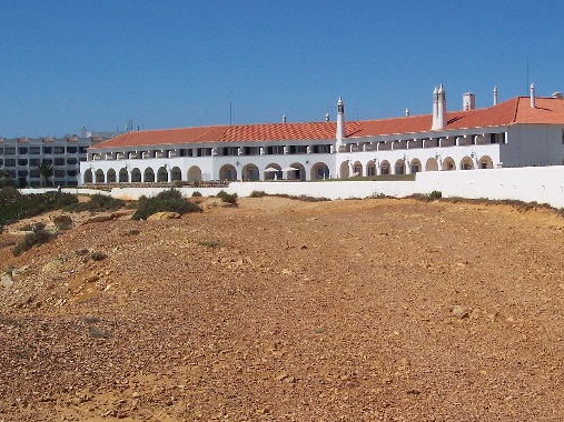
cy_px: 157
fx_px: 977
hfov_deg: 32.0
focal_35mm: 60
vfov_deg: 24.3
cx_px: 360
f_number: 4.8
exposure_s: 1/1000
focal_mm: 8
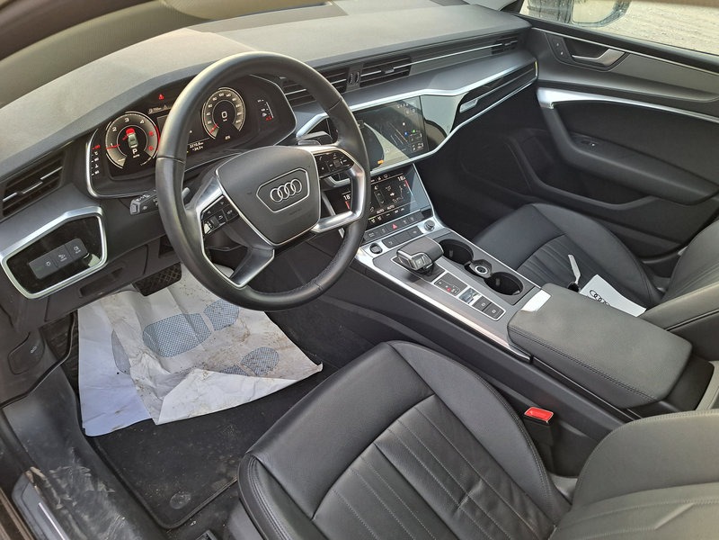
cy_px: 270
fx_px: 498
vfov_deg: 56.8
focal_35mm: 24
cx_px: 360
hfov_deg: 71.6
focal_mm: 5.23
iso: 125
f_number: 1.8
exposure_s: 1/50
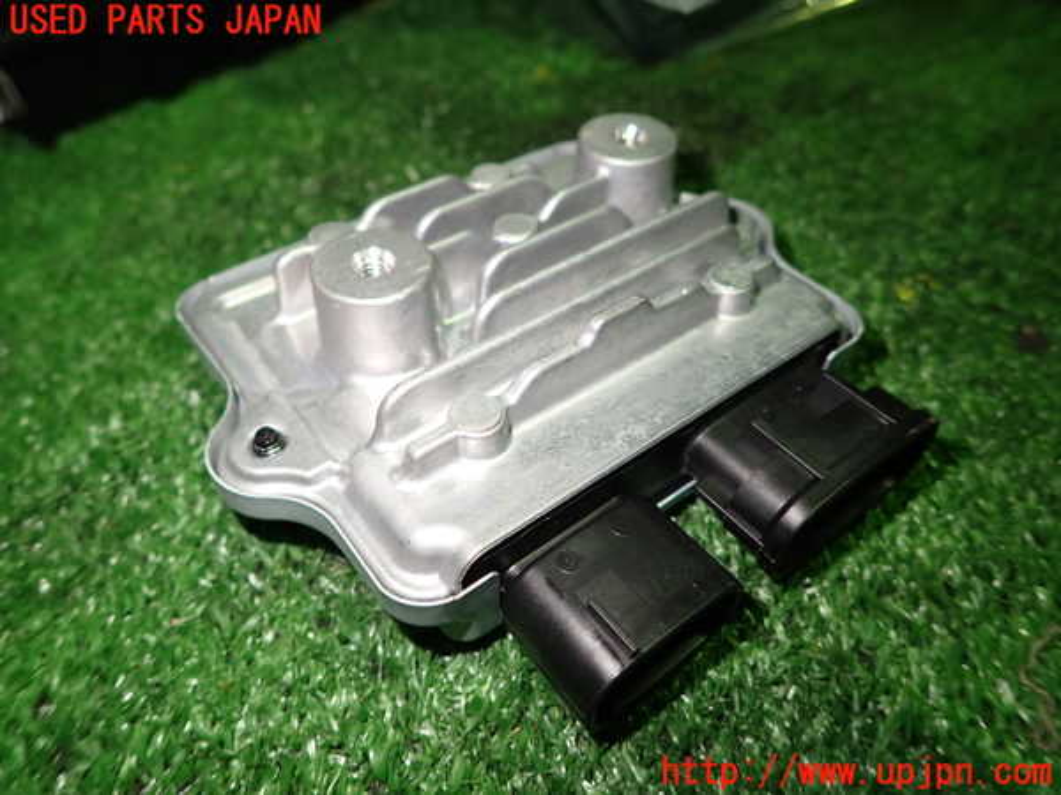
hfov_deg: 69.4
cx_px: 530
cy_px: 398
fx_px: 766
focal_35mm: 25
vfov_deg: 54.9
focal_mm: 4.5
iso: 200
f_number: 2
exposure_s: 1/40
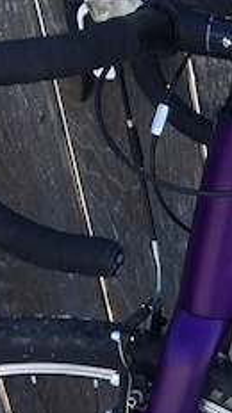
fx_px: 1196
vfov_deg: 19.1
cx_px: 551
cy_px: 417
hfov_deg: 9.8
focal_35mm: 109
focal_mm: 4.15
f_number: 2.2
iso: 32
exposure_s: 1/142
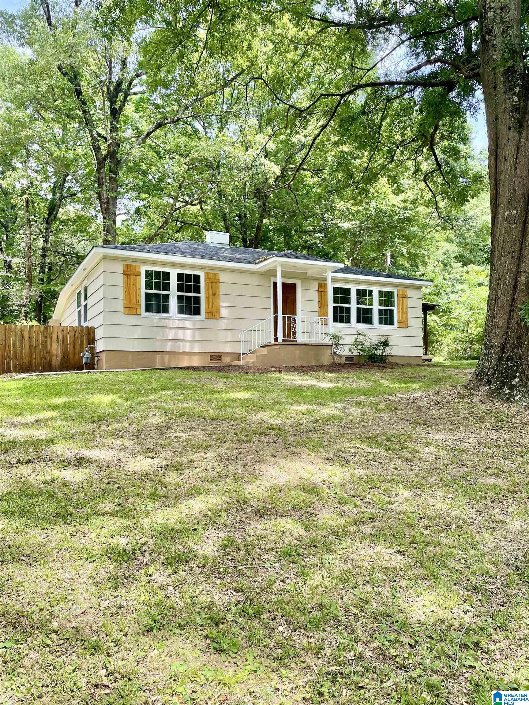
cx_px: 264
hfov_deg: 53.1
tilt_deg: +2.9
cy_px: 352
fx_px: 530
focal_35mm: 26
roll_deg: +0.9
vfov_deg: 67.3
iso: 32
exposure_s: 1/440
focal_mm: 4.2
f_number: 1.6
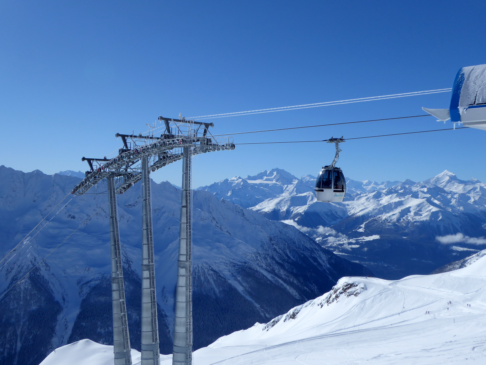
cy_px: 182
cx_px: 243
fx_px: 548
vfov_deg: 36.8
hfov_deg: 47.9
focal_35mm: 39
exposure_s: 1/1600
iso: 80
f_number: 3.7
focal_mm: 6.7
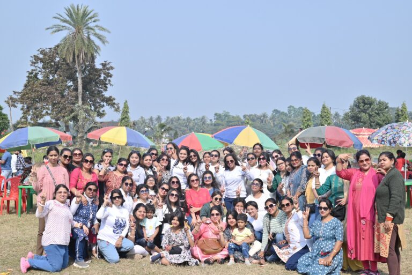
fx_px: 573
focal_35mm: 50
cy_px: 138
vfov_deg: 27.0
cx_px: 206
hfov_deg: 39.6
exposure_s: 1/250
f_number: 7.1
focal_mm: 50
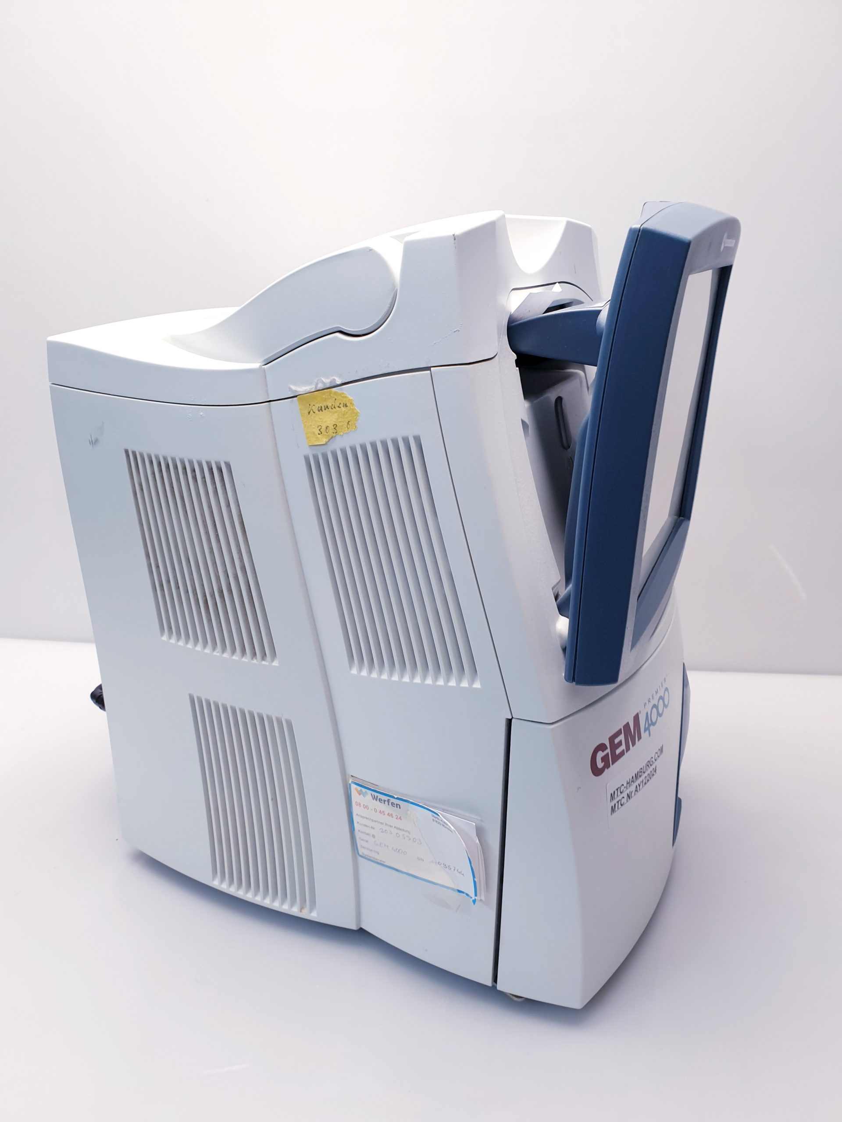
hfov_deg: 53.1
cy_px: 561
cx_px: 421
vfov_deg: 67.3
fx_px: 843
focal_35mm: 26
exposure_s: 1/50
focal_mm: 4.3
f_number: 2.4
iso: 64
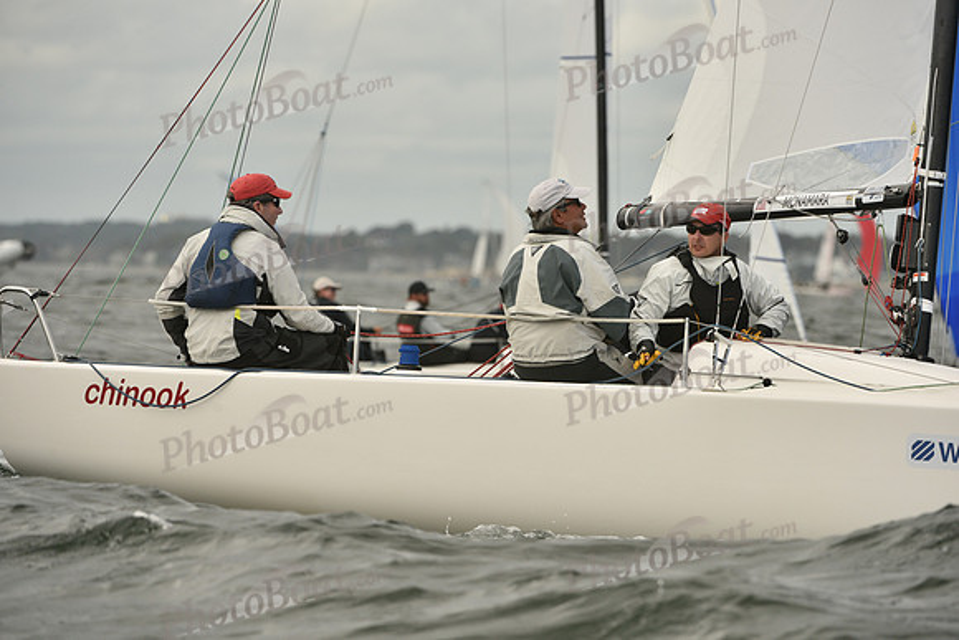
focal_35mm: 330
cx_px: 480
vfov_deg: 4.2
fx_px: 8792
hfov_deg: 6.2
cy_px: 320
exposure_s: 1/1250
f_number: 7.1
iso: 320
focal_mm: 330
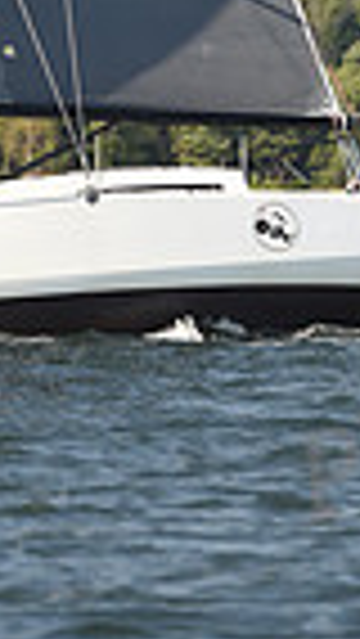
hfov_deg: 1.6
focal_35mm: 750
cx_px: 65
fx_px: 12713
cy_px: -220
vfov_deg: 2.9
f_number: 3.5
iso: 250
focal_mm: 175
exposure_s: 1/640
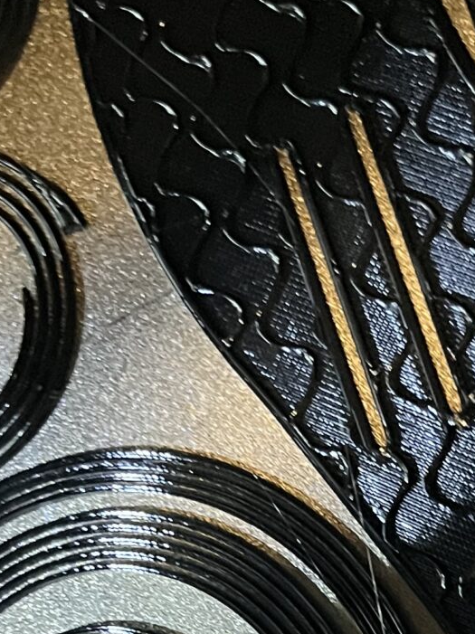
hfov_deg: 15.2
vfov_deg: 20.0
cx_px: 486
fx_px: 1740
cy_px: 640
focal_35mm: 95
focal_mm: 5.1
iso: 1000
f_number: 1.6
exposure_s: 1/30
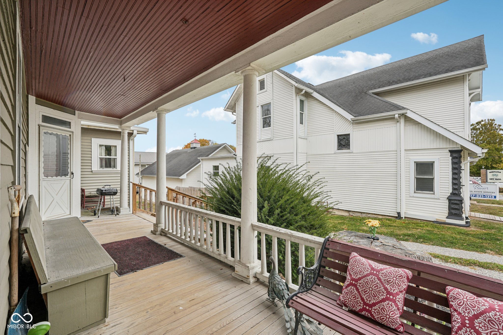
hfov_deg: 96.7
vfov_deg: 73.7
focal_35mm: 16
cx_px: 252
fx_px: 224
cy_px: 168
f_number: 8
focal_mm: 16
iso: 100
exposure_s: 1/80
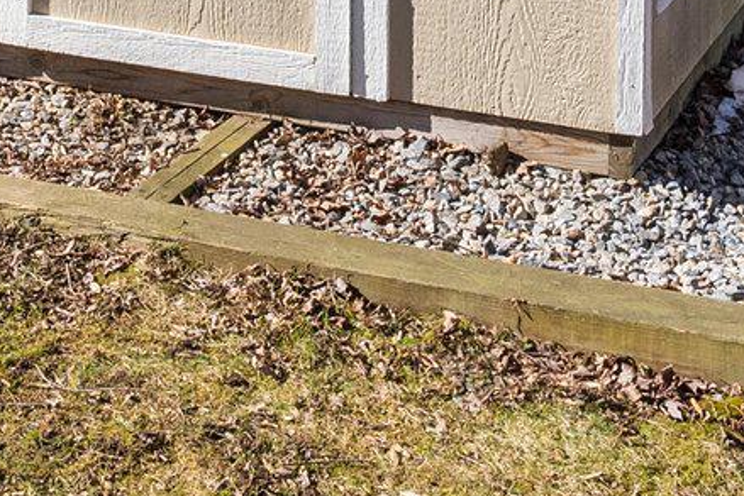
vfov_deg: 12.3
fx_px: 2026
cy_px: -514
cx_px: 54
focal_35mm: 98
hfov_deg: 20.3
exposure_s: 1/250
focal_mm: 21
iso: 500
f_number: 11
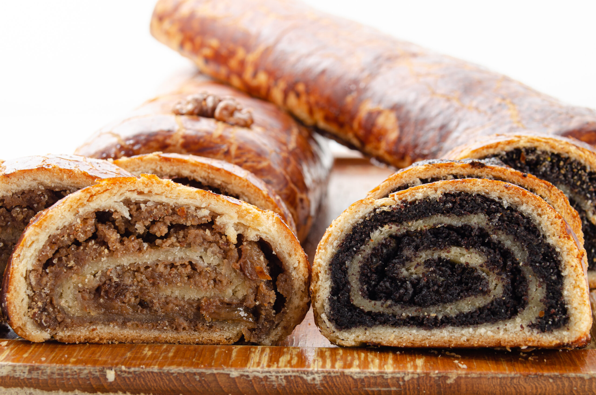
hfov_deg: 22.0
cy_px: 198
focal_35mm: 93
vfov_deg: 14.6
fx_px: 1537
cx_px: 298
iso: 100
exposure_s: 1/125
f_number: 11
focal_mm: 62
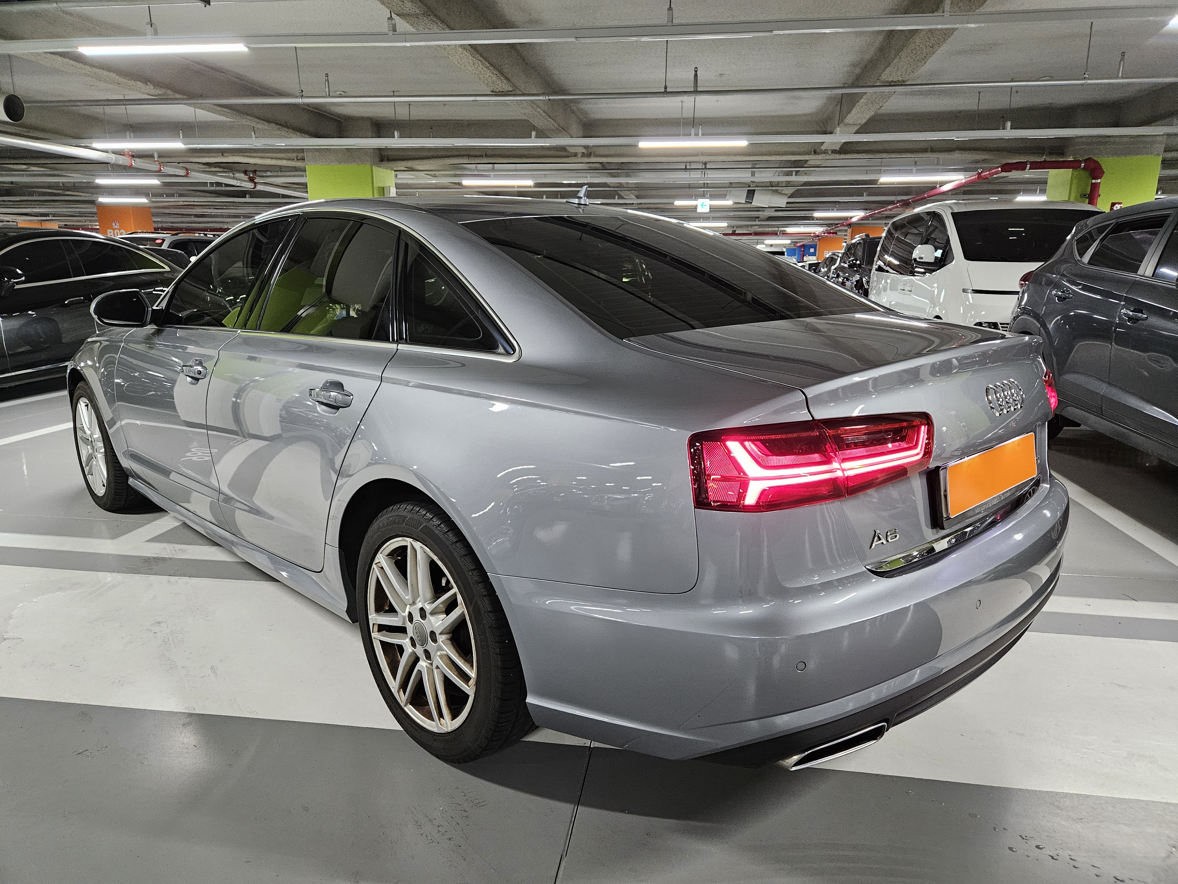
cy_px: 442
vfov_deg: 58.9
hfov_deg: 73.9
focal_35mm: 23
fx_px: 783
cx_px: 589
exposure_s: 1/120
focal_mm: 5.4
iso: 1000
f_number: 1.8
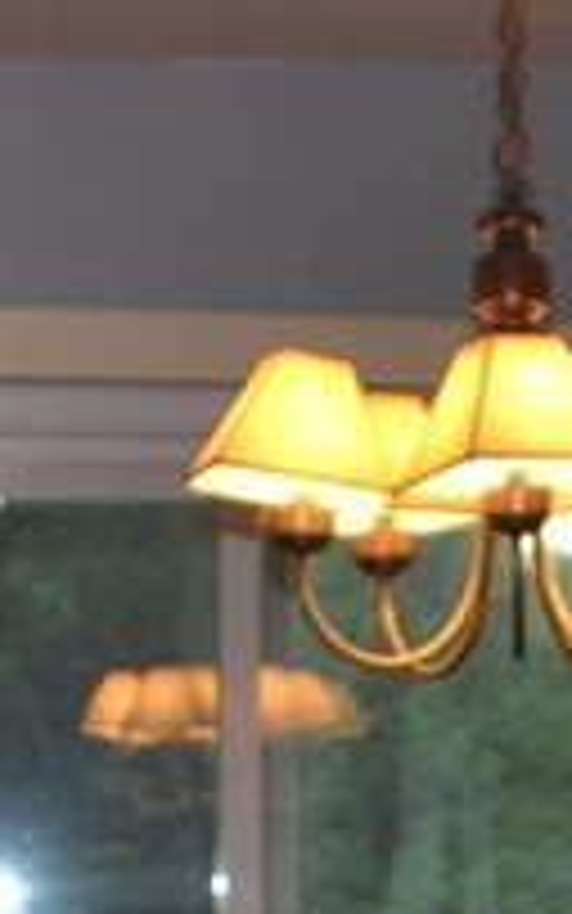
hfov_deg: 8.8
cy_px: 1382
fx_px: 3664
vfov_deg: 13.4
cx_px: 703
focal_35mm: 147
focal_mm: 18
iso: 200
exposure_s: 1/60
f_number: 3.5
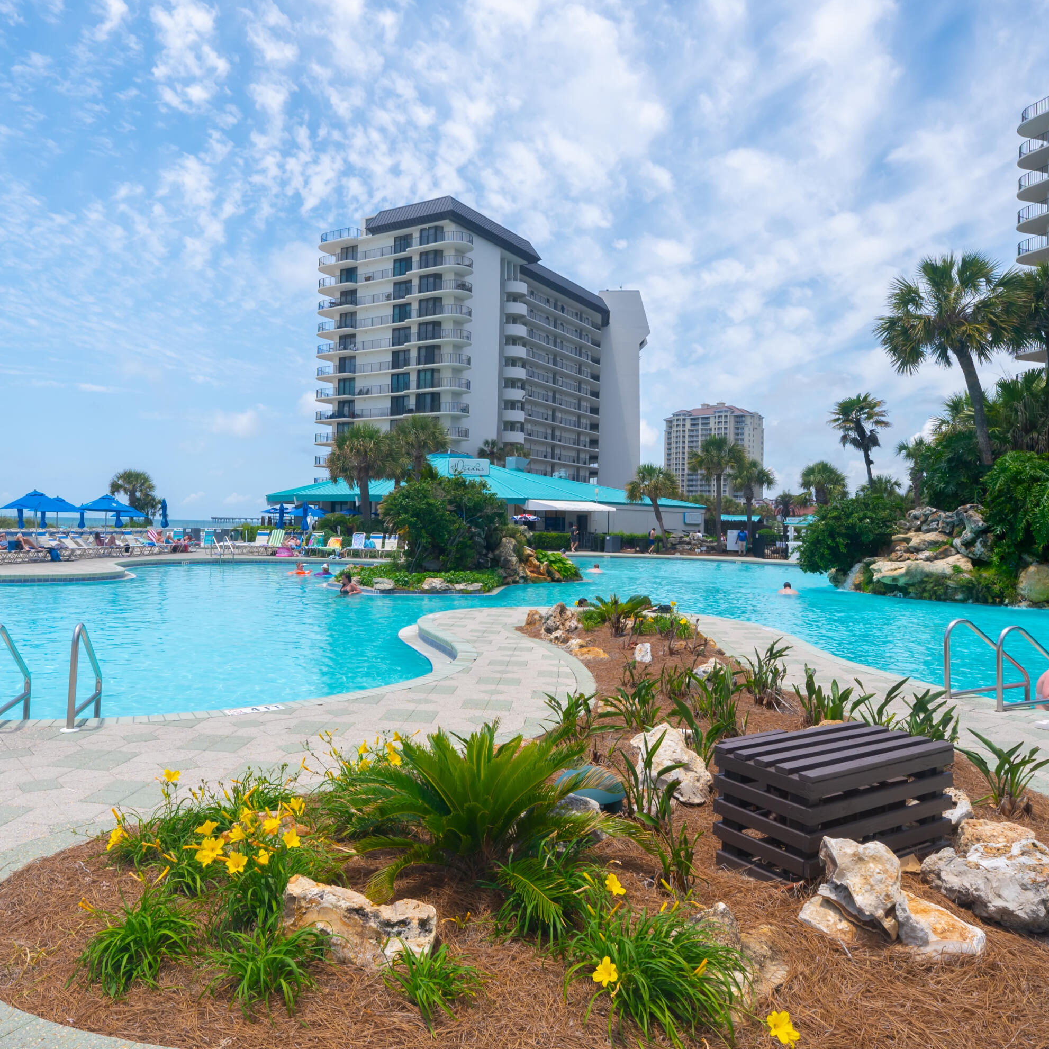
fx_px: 617
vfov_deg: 80.7
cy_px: 527
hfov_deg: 80.3
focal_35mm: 18
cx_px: 455
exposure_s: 1/400
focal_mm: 14
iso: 320
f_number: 13
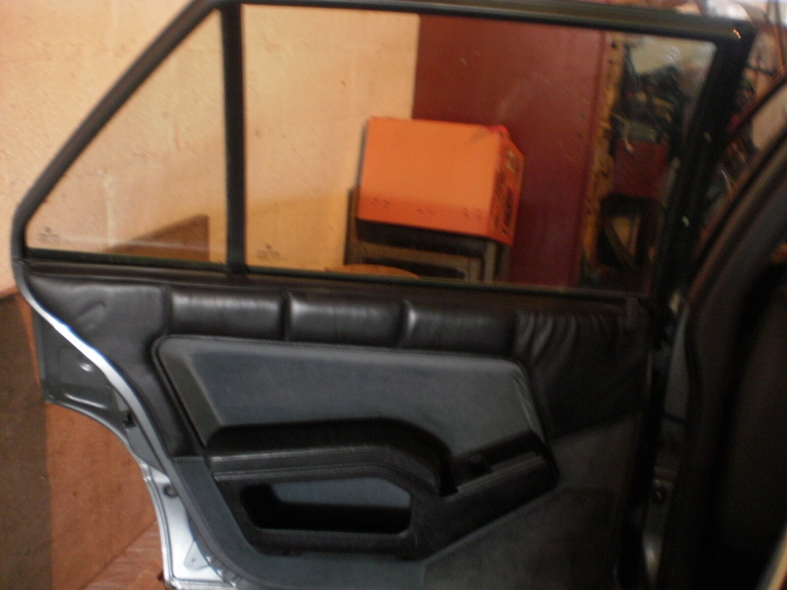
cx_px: 394
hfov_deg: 51.4
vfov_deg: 39.7
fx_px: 818
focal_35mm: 36
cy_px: 295
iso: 320
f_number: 3.1
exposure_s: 1/2
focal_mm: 6.3
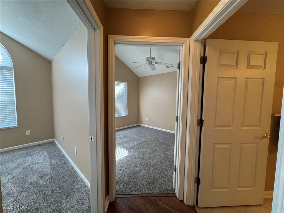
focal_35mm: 14
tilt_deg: -5.3
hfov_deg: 102.1
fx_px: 115
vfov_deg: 85.7
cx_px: 142
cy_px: 106
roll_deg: -0.5
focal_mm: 2.22
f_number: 2.2
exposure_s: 1/120
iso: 160
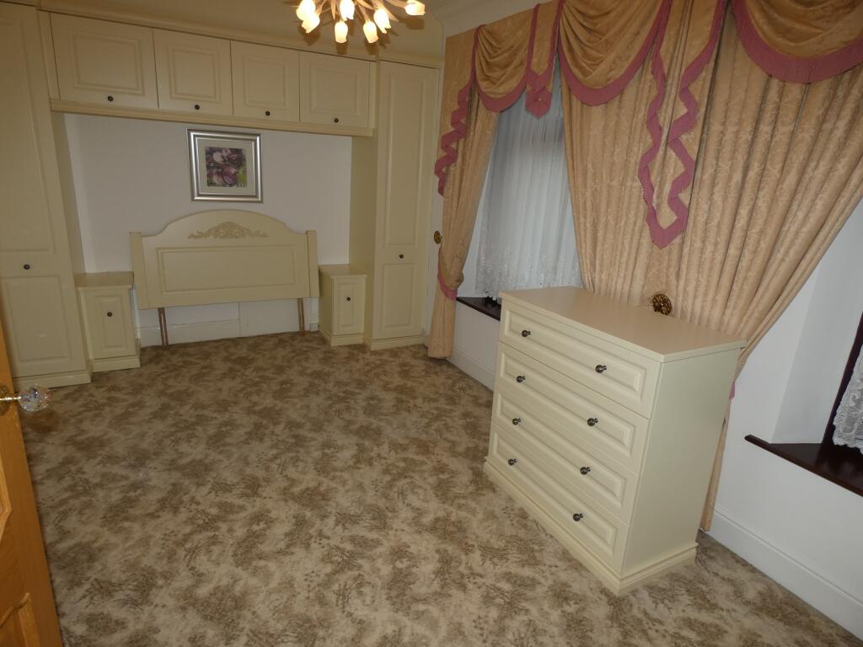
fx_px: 499
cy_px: 324
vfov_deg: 66.0
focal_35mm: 20
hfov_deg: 81.7
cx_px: 432
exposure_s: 1/60
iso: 80
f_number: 2.8
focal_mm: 3.6
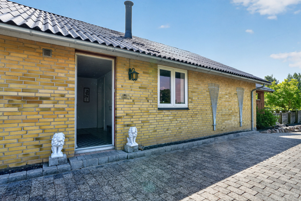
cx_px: 150
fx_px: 150
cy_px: 100
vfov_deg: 67.4
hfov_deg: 90.0
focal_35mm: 18
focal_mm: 18
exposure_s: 1/320
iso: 400
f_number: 8
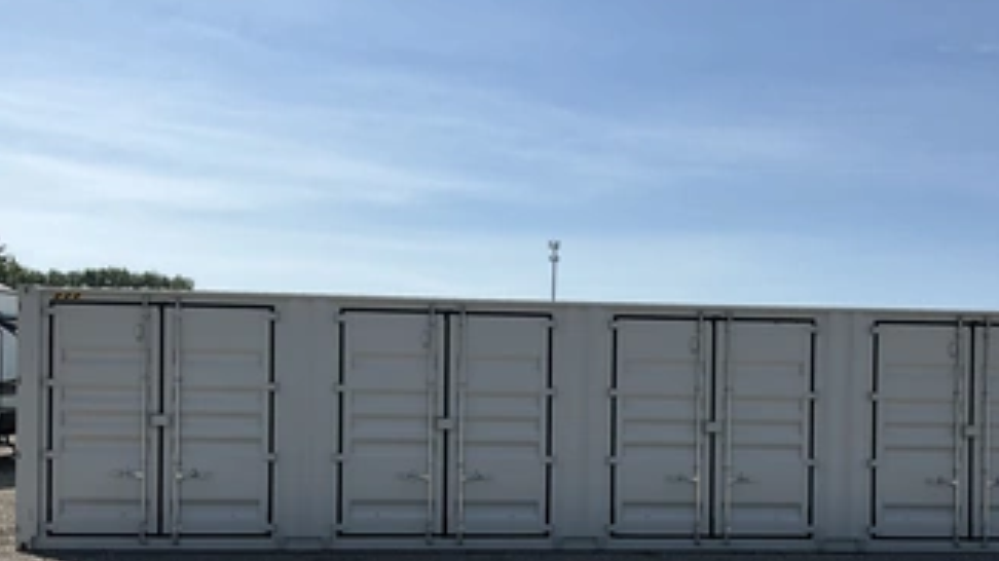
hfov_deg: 51.4
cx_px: 589
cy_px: 416
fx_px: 1033
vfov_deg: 29.9
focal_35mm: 39
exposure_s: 1/3125
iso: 25
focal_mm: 3
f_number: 1.8
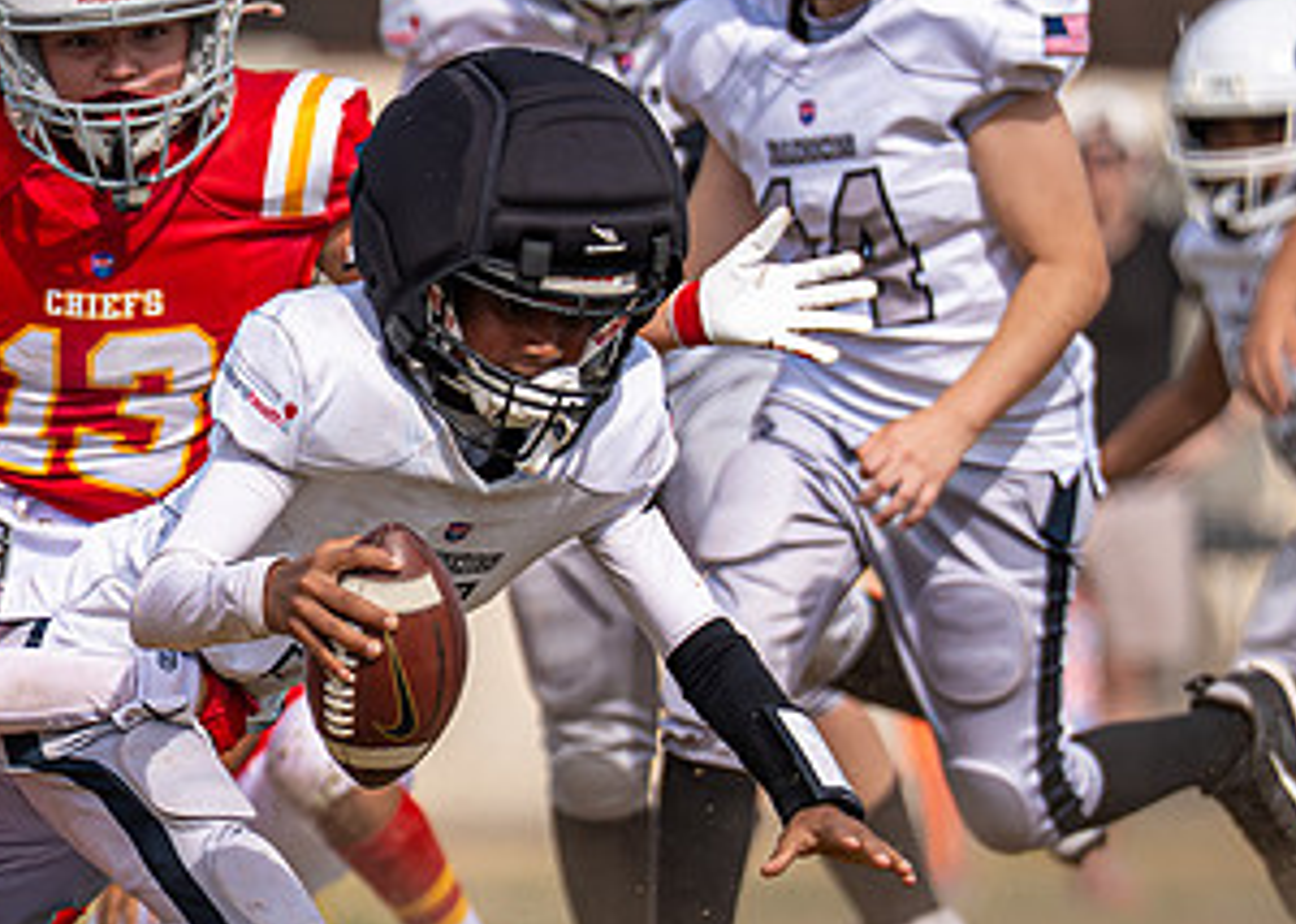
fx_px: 28697
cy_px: 554
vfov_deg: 1.8
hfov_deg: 2.6
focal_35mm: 780
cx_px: -214
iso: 160
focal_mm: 200
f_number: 2.8
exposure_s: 1/6400
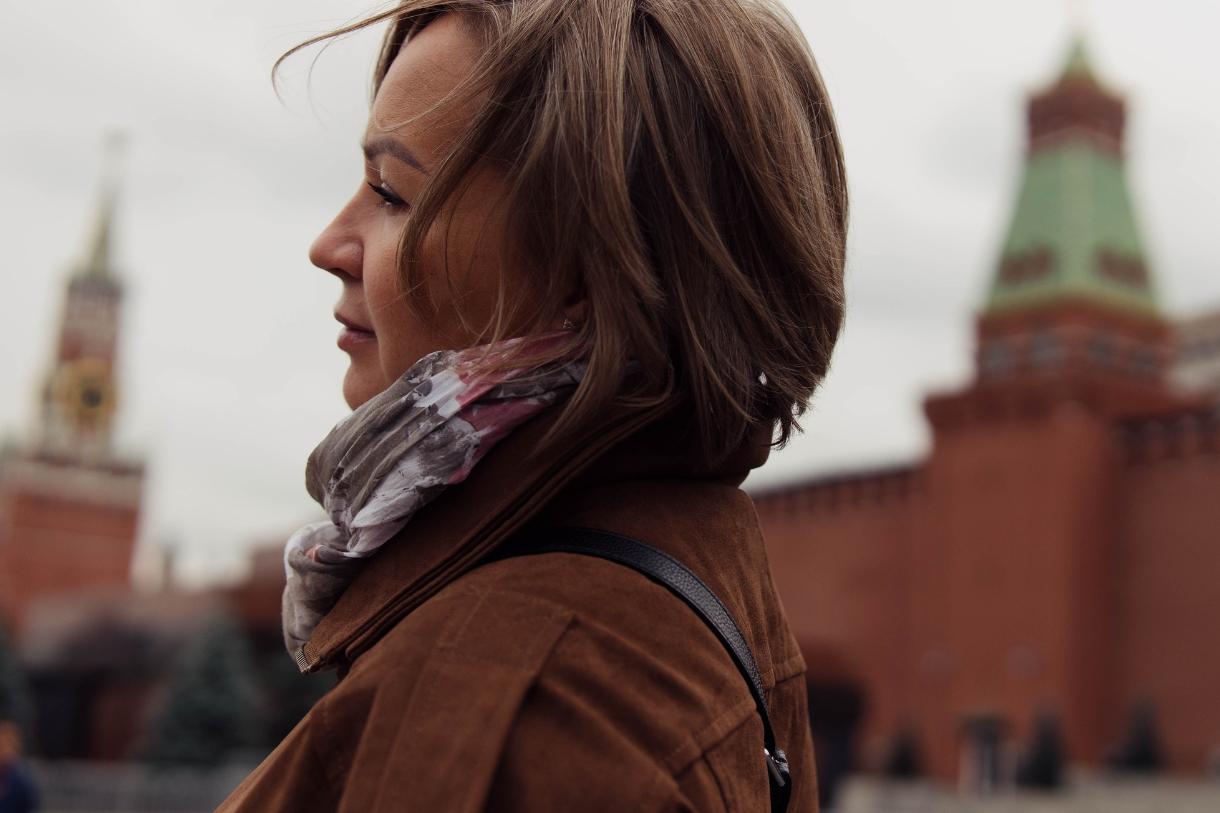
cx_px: 754
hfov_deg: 37.3
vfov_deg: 25.5
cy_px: 369
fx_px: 1796
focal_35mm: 53
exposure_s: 1/2000
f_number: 1.8
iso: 100
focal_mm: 27
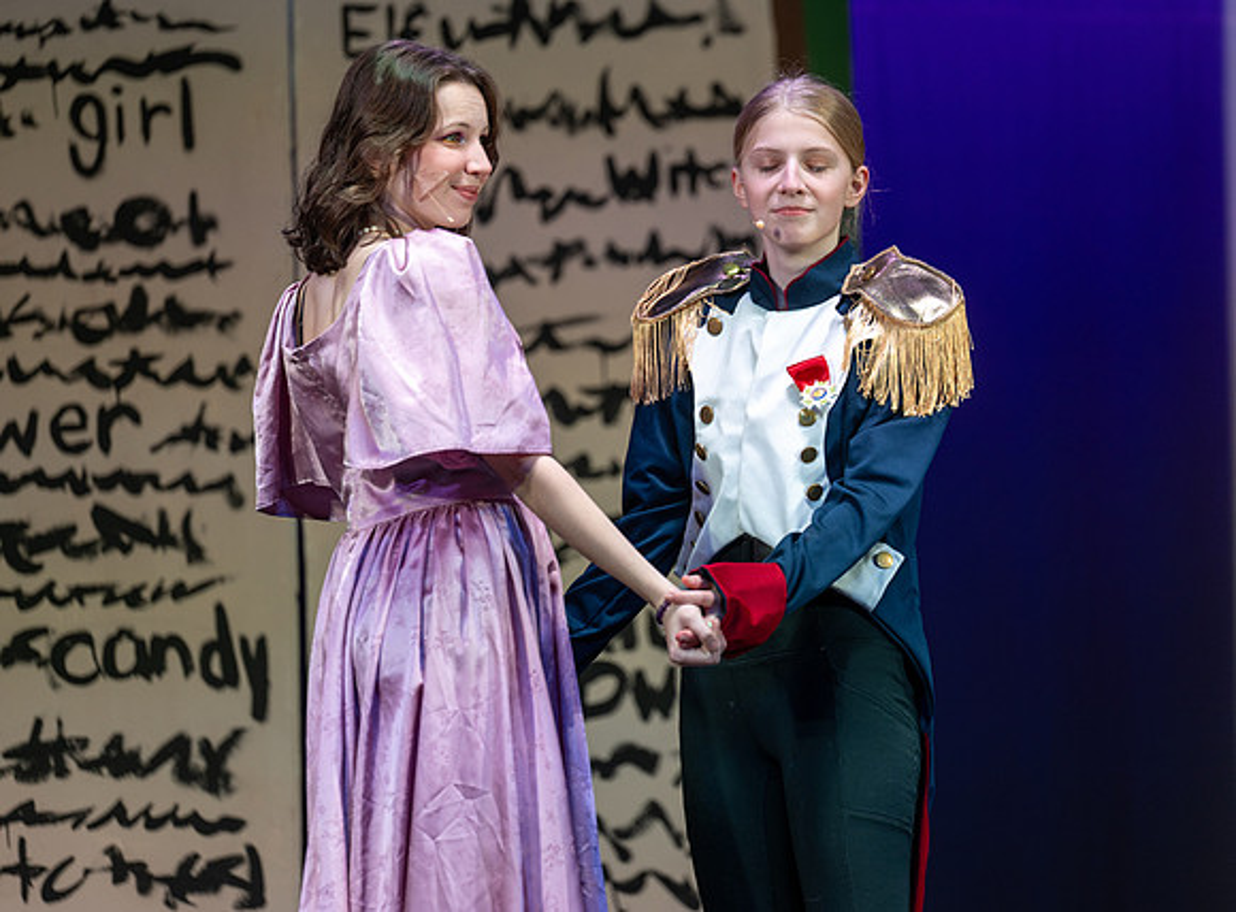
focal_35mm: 252
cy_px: 397
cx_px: 704
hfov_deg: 7.9
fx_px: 8948
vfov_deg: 5.8
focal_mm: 200
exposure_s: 1/250
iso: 280
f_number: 2.8
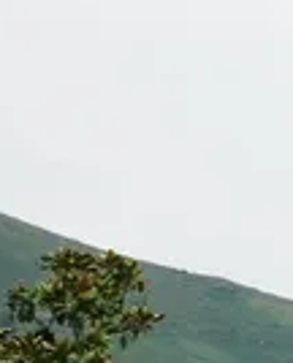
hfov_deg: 2.7
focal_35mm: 537
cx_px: 1620
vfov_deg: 3.6
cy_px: 725
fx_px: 5795
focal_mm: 40
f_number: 6.3
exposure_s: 1/160
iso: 100
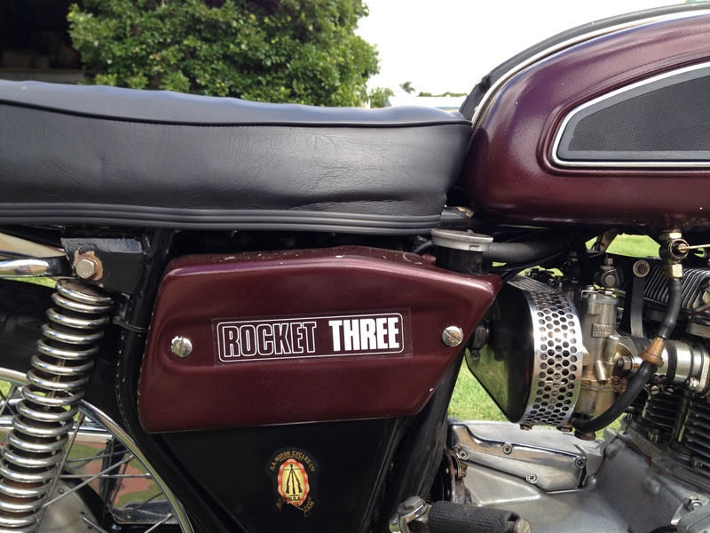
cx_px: 355
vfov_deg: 40.7
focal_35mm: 35
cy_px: 266
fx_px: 718
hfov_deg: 52.6
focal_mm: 4.28
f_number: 2.4
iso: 64
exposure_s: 1/378
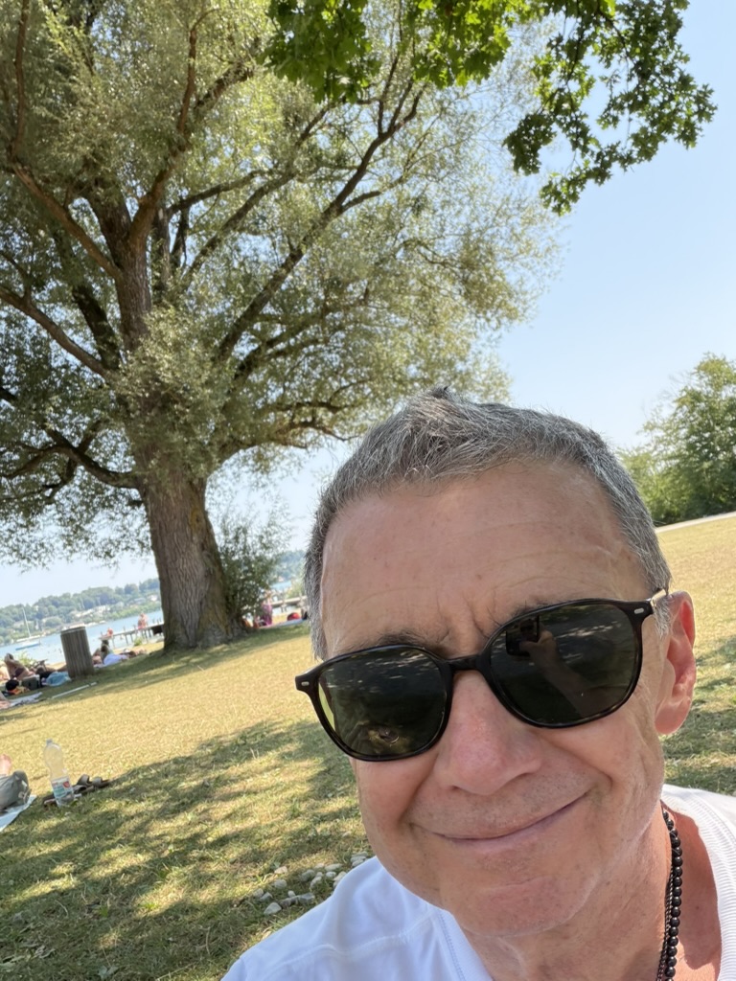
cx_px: 368
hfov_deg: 46.8
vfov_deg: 60.0
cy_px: 490
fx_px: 850
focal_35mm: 30
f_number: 1.9
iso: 64
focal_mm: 2.71
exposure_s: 1/220
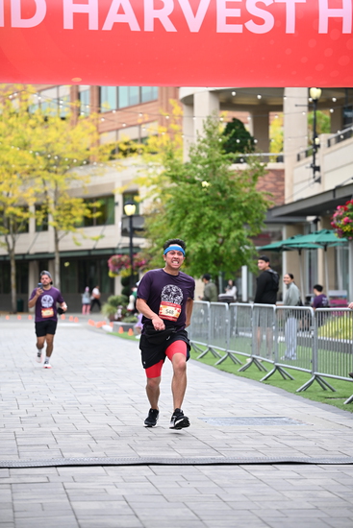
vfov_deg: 21.0
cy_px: 264
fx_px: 1426
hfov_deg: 14.1
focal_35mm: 97
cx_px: 176
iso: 640
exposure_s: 1/2000
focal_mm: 97
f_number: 2.8
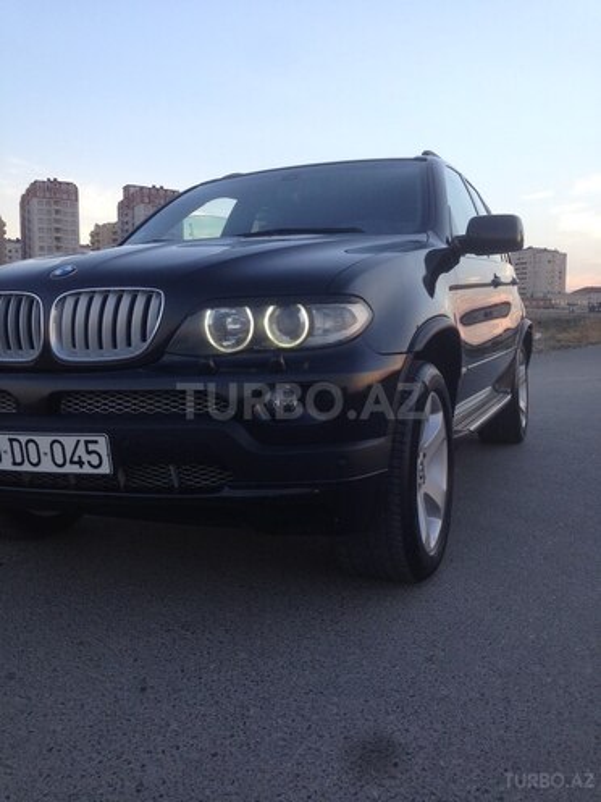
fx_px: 764
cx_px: 300
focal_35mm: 33
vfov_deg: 55.4
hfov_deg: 42.9
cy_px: 401
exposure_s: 1/147
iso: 50
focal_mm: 4.12
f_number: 2.4
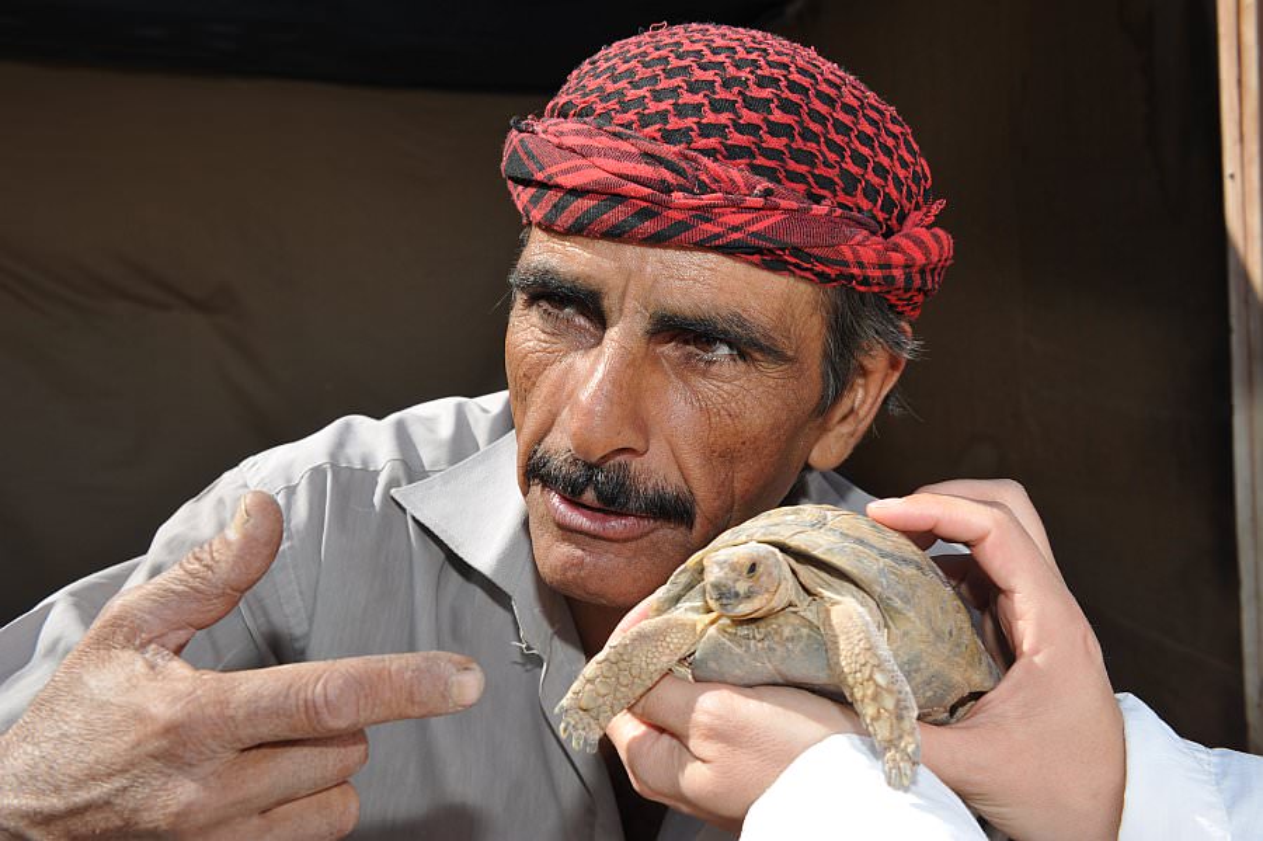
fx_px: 1473
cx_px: 632
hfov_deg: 46.4
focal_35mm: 42
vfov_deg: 31.9
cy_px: 420
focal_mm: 42
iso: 200
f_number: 10
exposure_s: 1/250
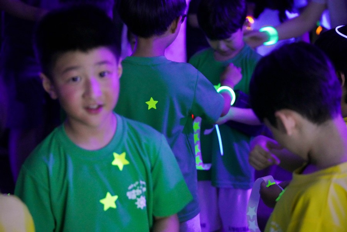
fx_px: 675
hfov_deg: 28.8
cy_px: 116
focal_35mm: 70
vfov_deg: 19.5
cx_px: 174
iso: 12800
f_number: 2.8
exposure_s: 1/60
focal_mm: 70
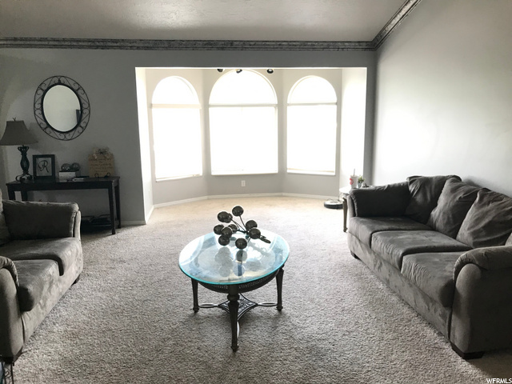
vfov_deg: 49.7
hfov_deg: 63.4
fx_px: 414
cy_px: 192
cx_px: 256
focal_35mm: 28
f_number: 1.8
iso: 20
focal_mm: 3.99
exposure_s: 1/30
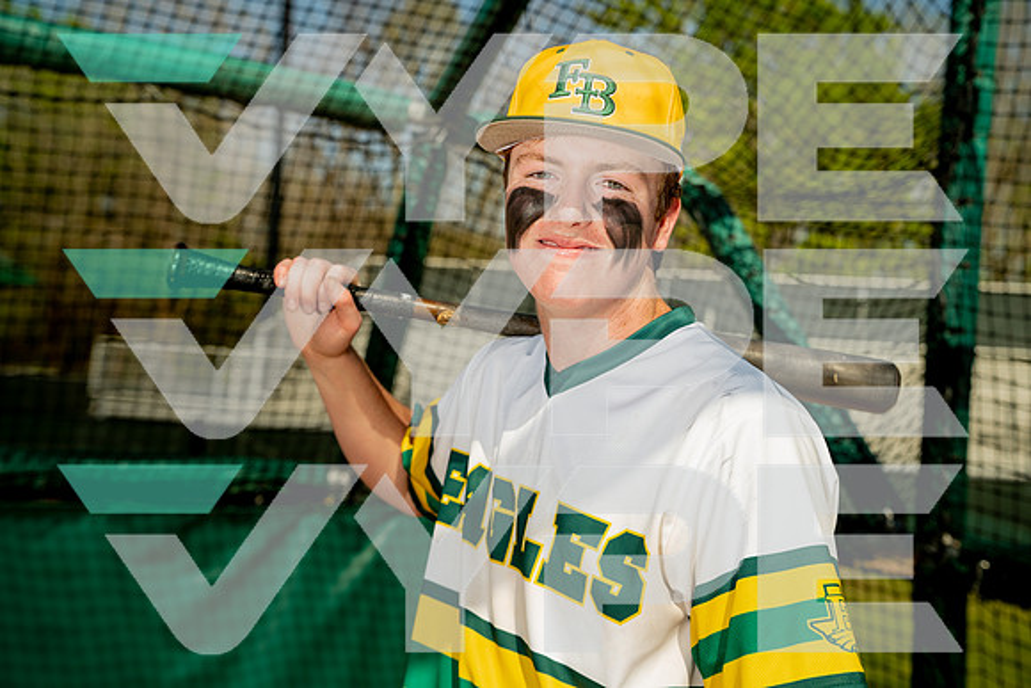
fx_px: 1432
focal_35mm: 50
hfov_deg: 39.6
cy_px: 344
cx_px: 516
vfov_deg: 27.0
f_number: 4.5
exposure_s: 1/250
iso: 100
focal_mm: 50
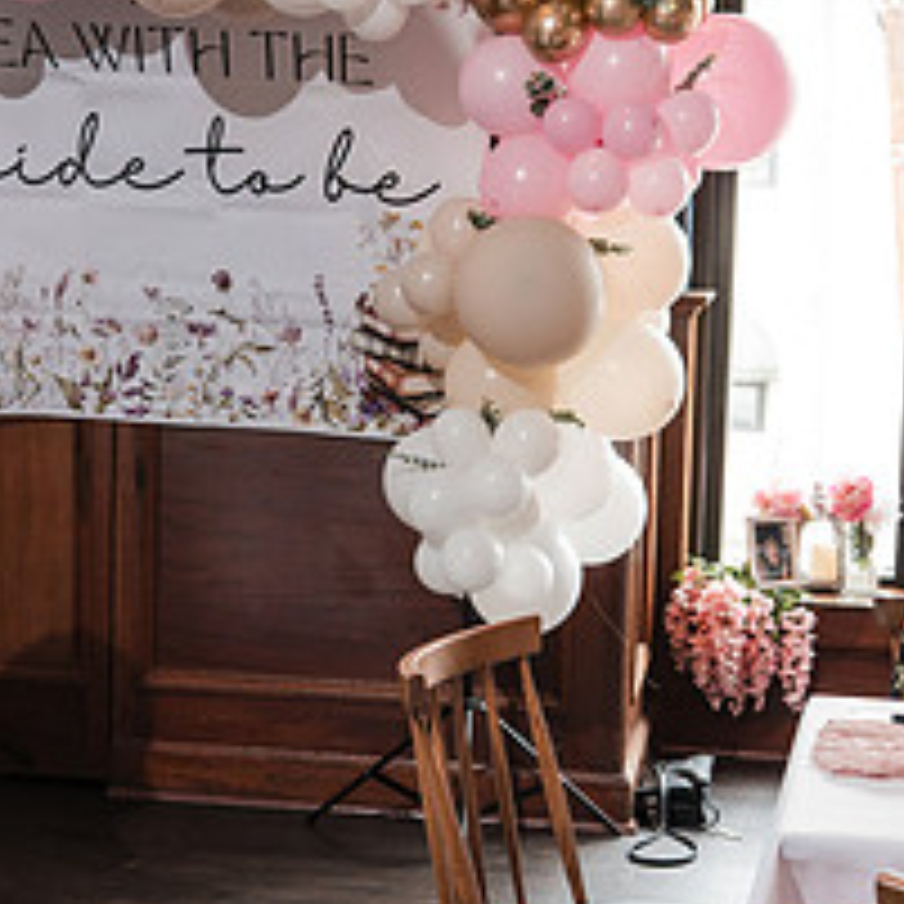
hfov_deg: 20.2
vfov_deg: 20.1
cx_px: 396
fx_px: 2541
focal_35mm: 86
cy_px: 542
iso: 1000
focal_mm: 35
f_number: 4
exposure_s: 1/250
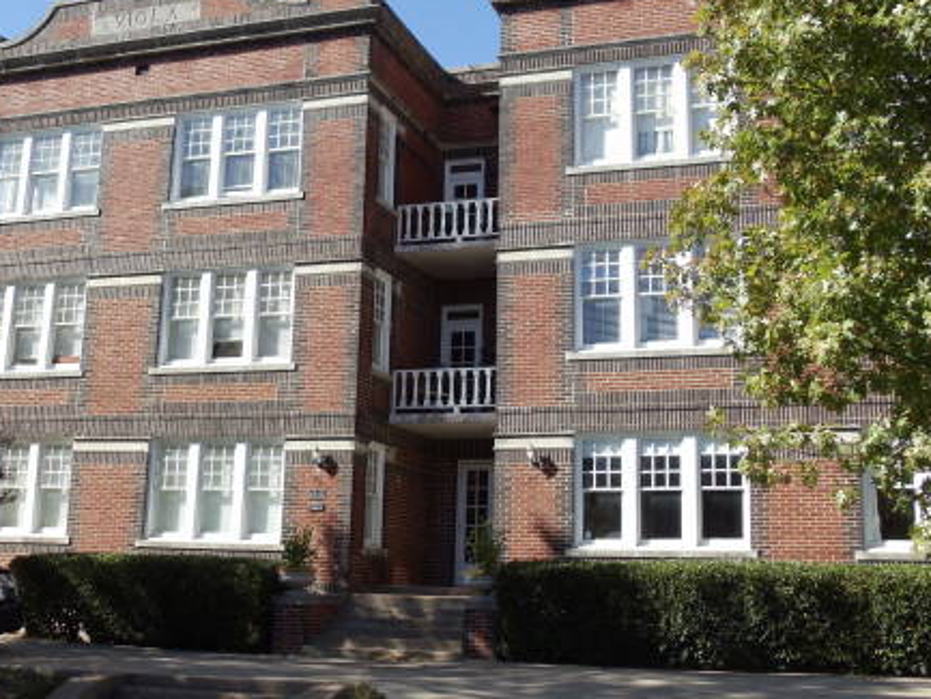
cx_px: 355
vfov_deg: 22.6
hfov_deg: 29.7
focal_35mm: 65
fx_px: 1749
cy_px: 286
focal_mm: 6
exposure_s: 1/200
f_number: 7.1
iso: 100
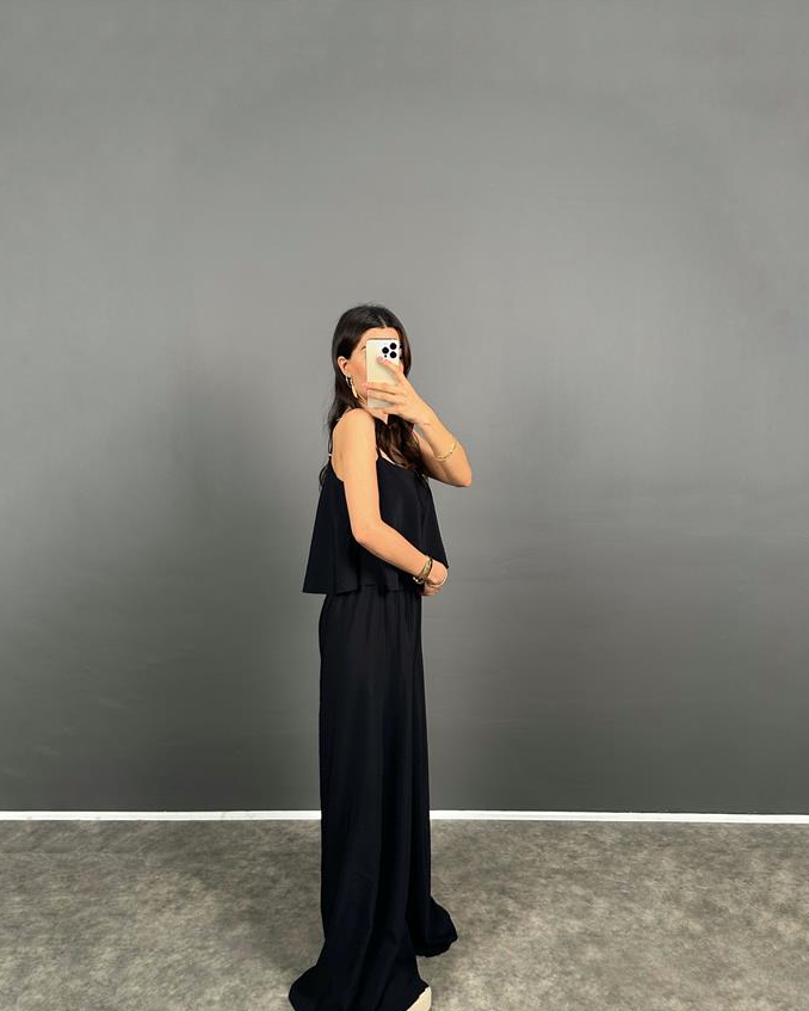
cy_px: 554
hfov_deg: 54.9
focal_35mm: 26
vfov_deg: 65.9
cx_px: 405
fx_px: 778
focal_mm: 6.86
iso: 125
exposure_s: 1/121
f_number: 1.78
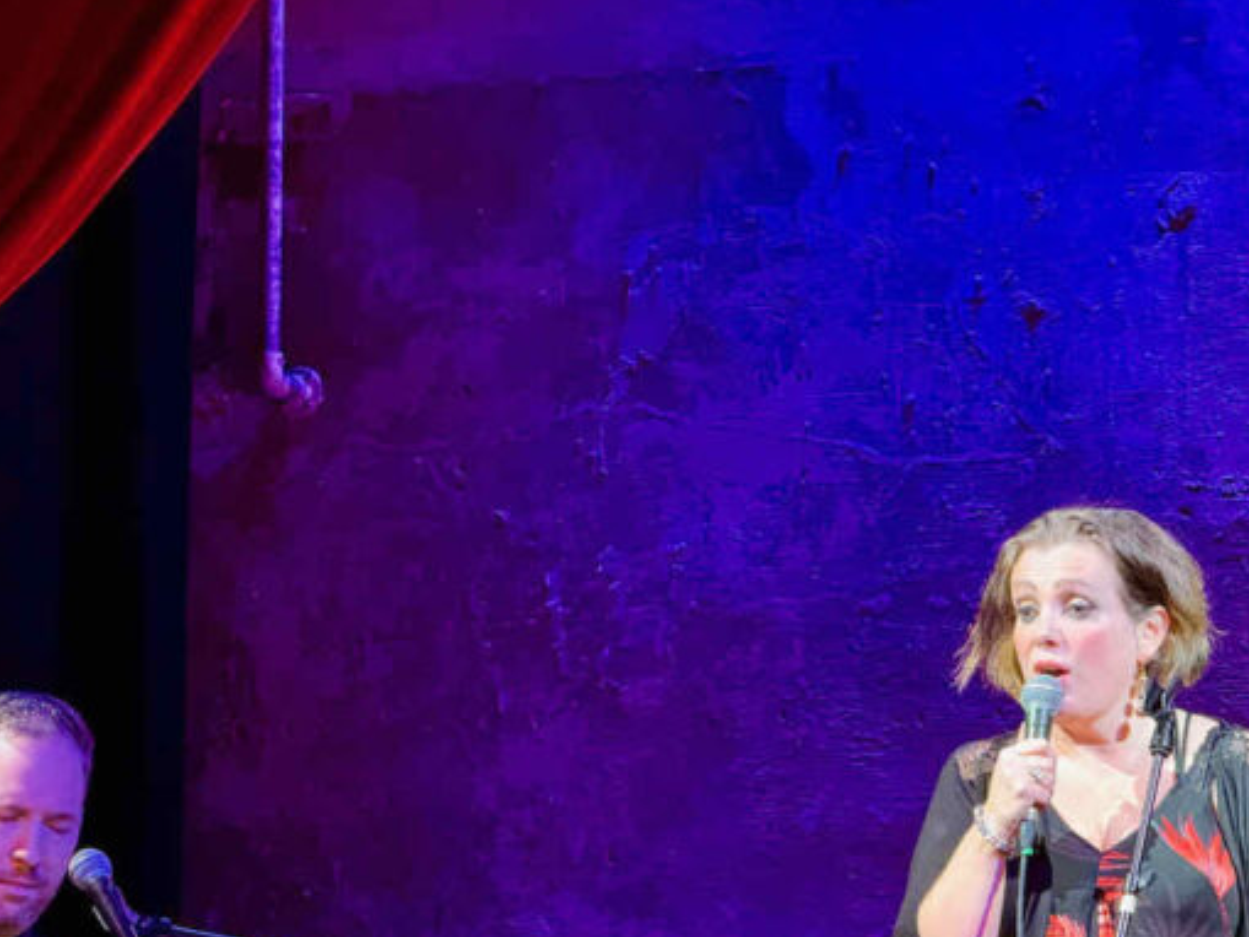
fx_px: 6460
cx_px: 717
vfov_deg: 8.3
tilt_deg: +8.2
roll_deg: -0.8
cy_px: 672
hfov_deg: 11.0
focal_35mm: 179
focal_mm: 15.66
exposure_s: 1/38
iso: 800
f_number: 2.8
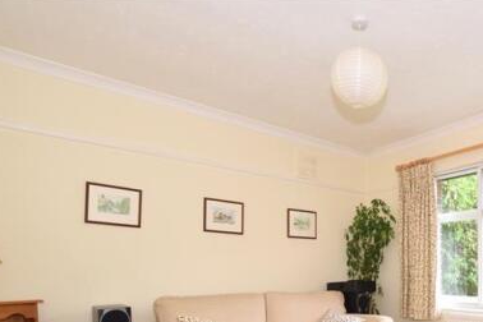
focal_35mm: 26
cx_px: 391
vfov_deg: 46.1
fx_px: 349
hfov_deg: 63.0
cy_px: 273
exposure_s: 1/40
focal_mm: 10
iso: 400
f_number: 5.6
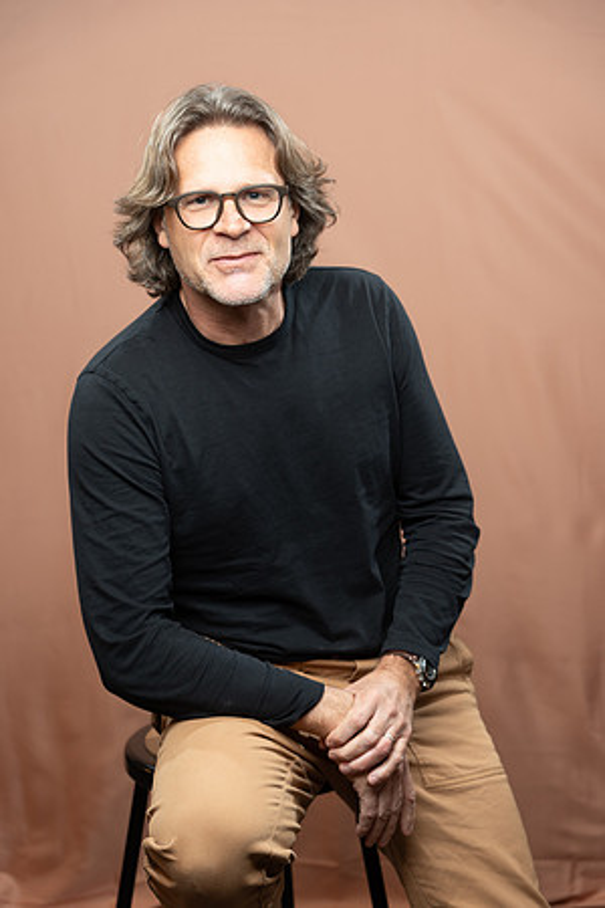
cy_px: 454
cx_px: 302
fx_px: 1739
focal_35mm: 69
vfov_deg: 29.2
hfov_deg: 19.7
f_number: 4
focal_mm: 69
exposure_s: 1/160
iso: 320
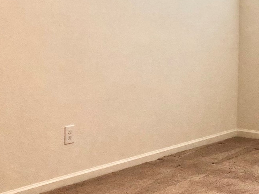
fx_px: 658
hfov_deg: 20.9
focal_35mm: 88
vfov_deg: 16.6
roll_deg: -0.6
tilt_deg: -2.0
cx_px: 303
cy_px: 21
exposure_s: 1/15
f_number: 1.8
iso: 50
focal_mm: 3.99
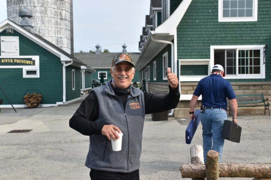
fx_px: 339
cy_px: 90
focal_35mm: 45
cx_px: 136
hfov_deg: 43.6
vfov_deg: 29.9
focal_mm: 30
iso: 200
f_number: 8
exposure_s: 1/250
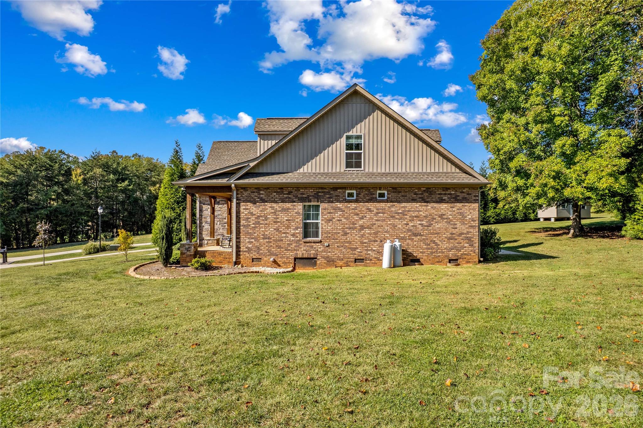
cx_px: 322
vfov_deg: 57.2
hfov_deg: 78.6
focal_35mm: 22
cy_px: 214
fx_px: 393
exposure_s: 1/800
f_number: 2.8
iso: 100
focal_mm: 8.38
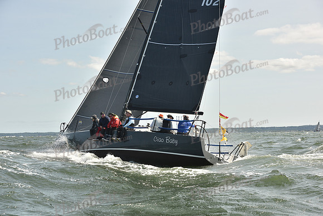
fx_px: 628
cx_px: 162
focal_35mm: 70
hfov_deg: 28.8
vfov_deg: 19.5
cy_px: 108
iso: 250
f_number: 8
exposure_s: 1/800
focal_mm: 70
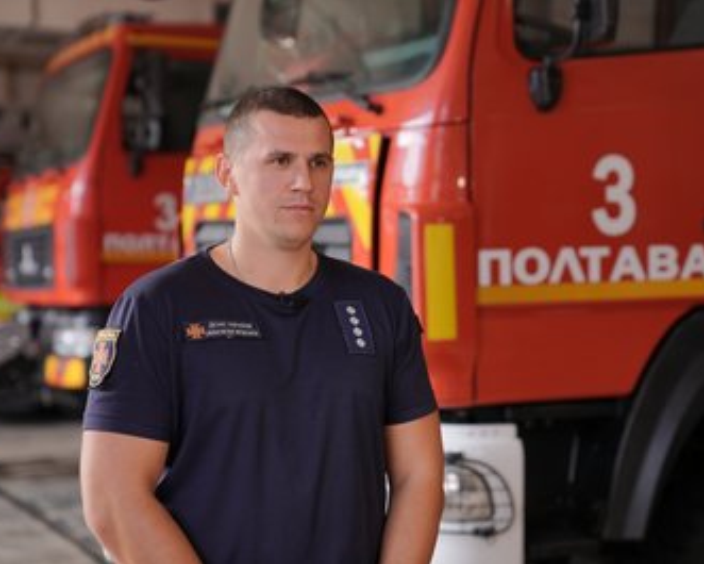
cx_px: 393
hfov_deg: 25.0
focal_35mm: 76
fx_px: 1584
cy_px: 282
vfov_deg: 20.2
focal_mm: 67
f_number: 2.8
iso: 200
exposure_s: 1/200
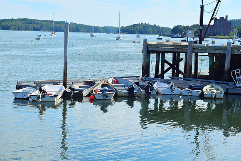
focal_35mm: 75
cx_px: 120
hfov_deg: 27.0
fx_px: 502
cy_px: 80
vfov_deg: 18.2
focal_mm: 50
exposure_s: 1/1000
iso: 100
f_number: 5.6
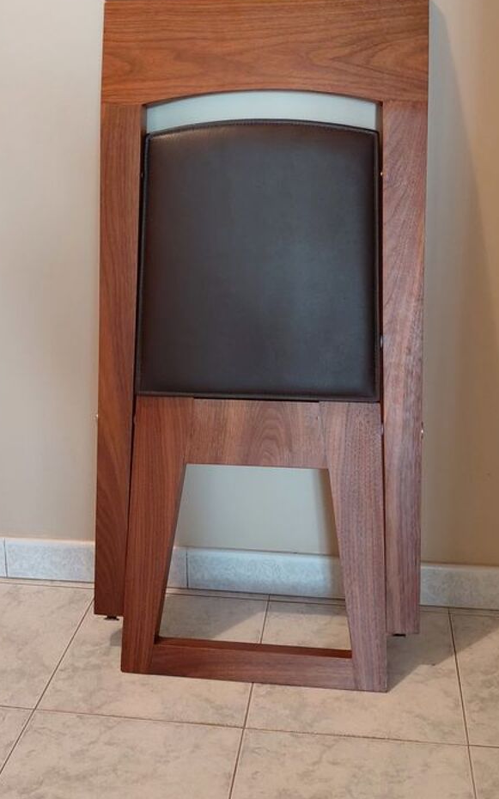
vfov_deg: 51.4
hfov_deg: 33.6
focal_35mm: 38
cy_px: 341
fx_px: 827
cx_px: 253
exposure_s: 1/50.1
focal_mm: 4.69
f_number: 1.8
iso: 400
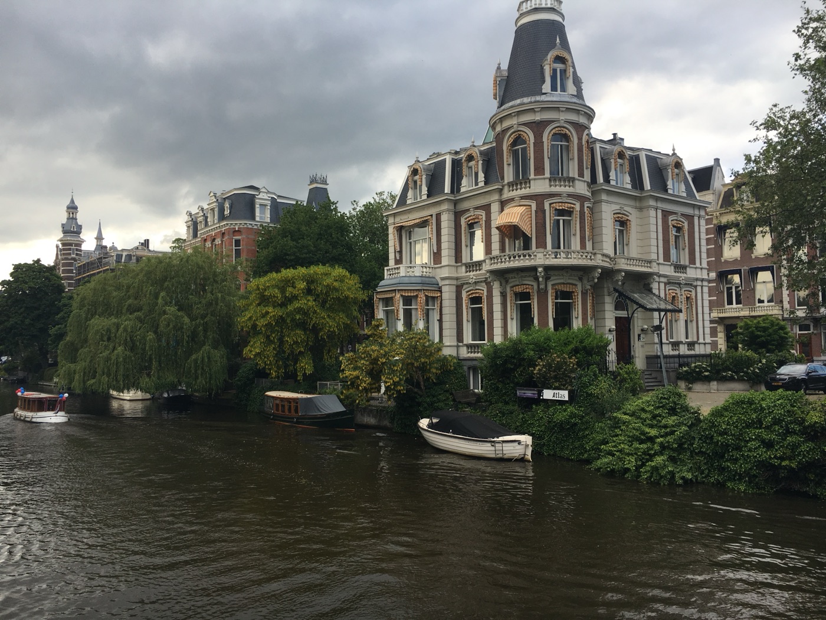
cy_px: 310
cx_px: 413
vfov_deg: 48.2
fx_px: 692
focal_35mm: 29
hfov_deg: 61.7
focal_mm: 4.15
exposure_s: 1/523
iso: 25
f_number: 2.2
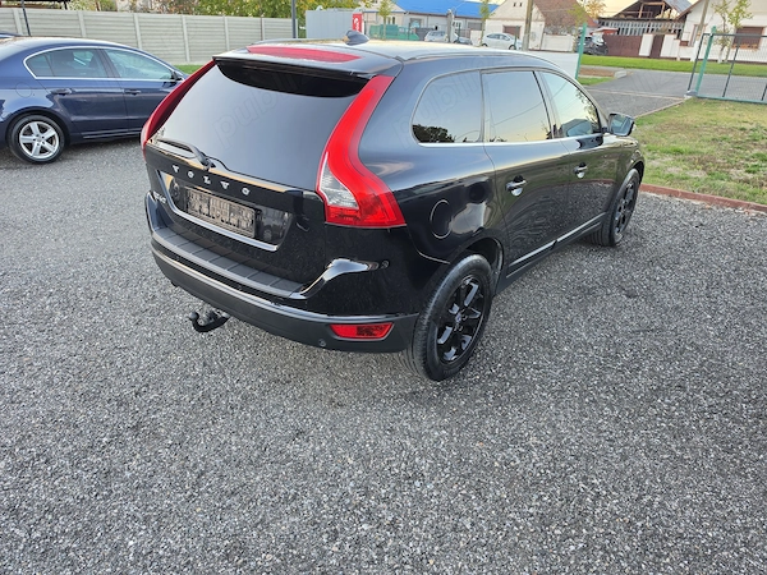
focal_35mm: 23
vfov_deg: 58.9
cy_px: 288
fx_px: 510
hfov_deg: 73.9
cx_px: 384
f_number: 1.4
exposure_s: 1/180
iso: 80
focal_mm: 6.5
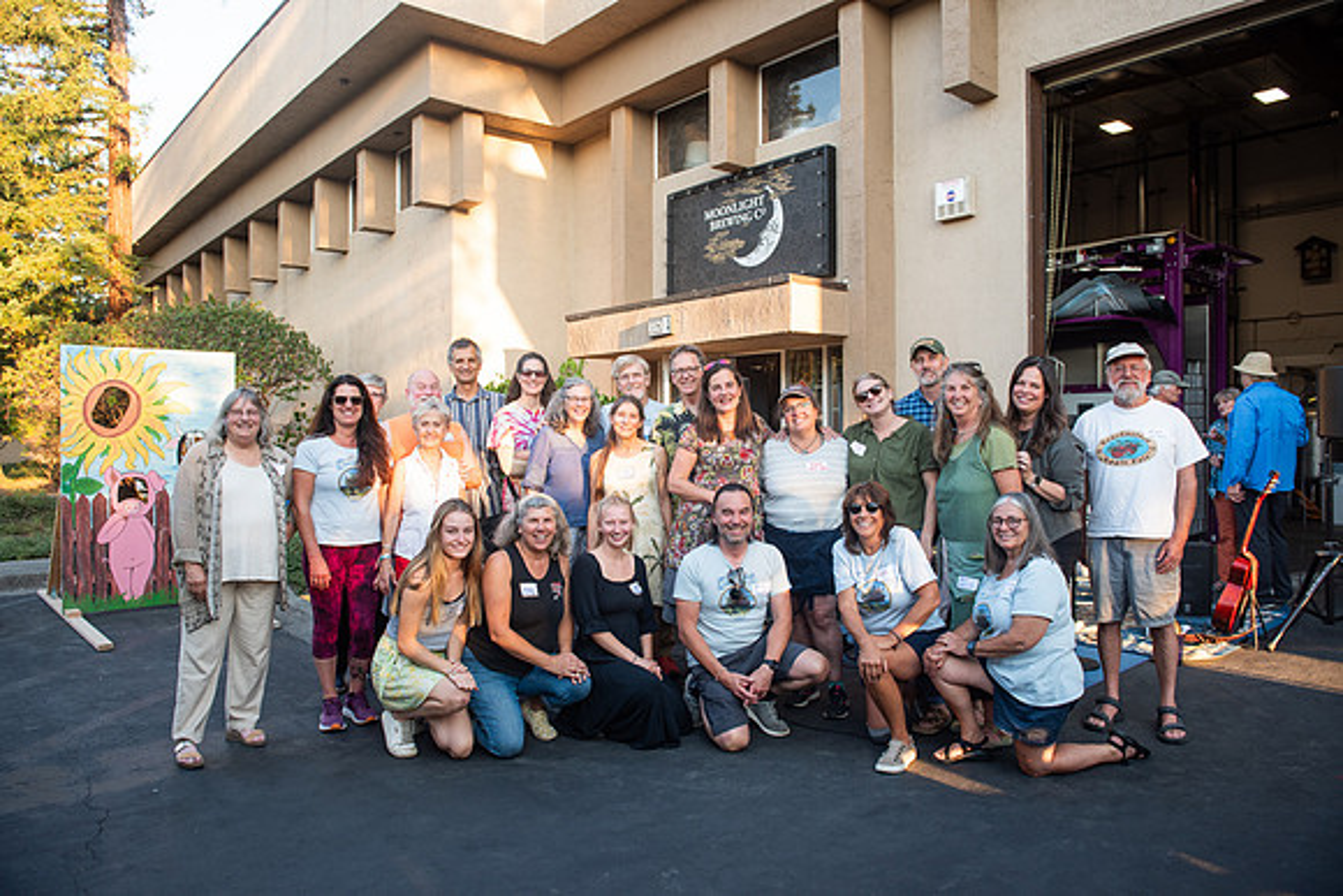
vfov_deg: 53.2
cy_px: 448
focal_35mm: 24
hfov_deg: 73.7
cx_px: 672
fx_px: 896
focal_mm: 24
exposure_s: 1/200
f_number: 4
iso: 400
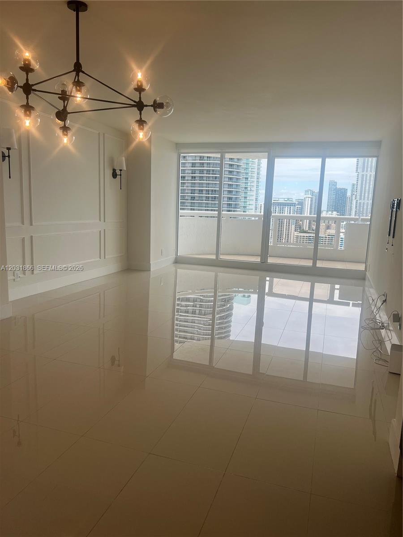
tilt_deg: -8.8
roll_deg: -1.8
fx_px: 404
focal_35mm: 26
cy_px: 268
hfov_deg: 53.1
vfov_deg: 67.3
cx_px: 202
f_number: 1.5
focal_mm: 5.7
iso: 50
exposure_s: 1/1009
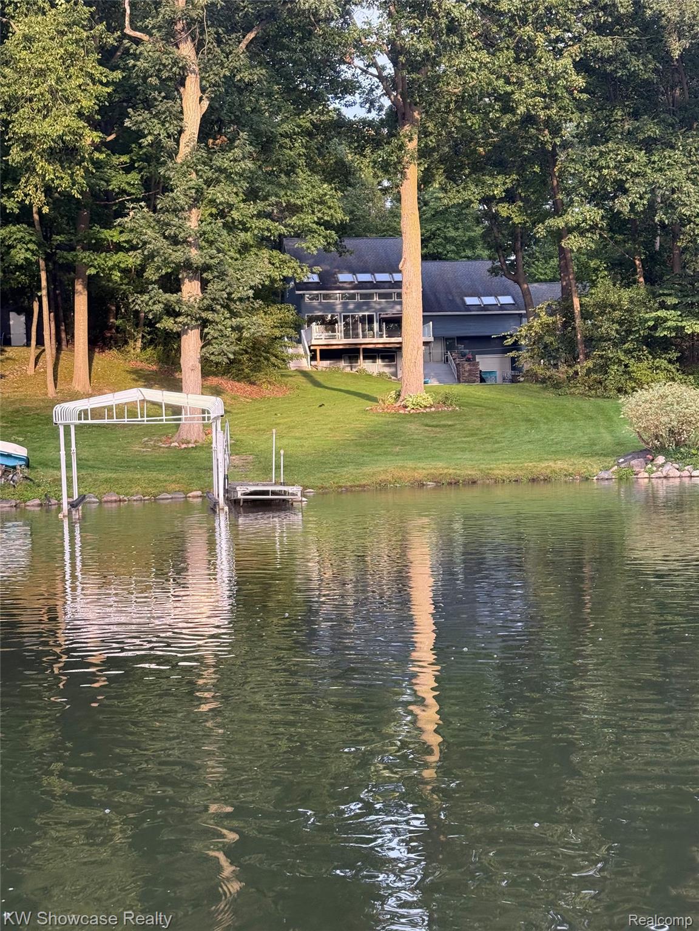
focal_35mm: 48
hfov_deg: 30.3
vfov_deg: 39.7
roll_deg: +3.7
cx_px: 350
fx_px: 1292
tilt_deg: +1.0
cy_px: 466
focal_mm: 6.76
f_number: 1.78
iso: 80
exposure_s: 1/254
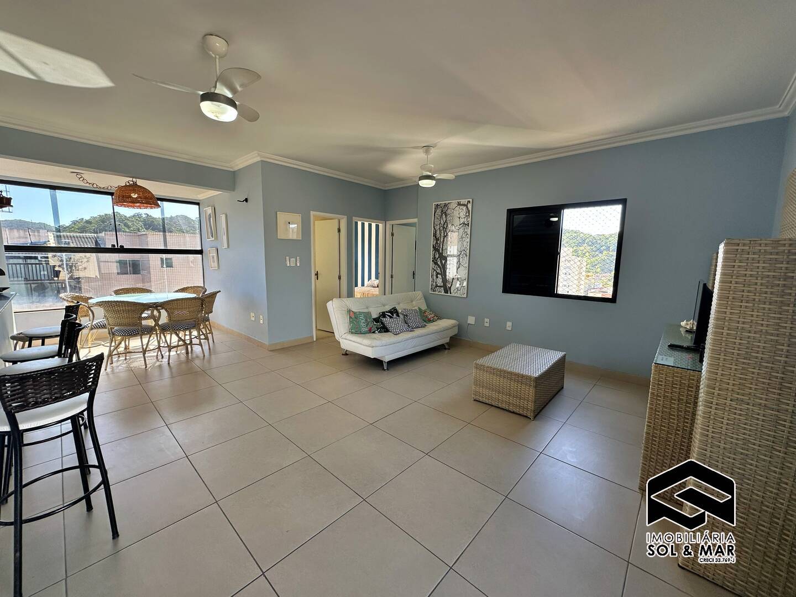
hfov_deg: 102.1
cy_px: 298
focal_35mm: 14
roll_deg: -1.2
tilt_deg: -7.1
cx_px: 398
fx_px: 322
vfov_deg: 85.7
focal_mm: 2.22
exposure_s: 1/132
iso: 40
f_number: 2.2
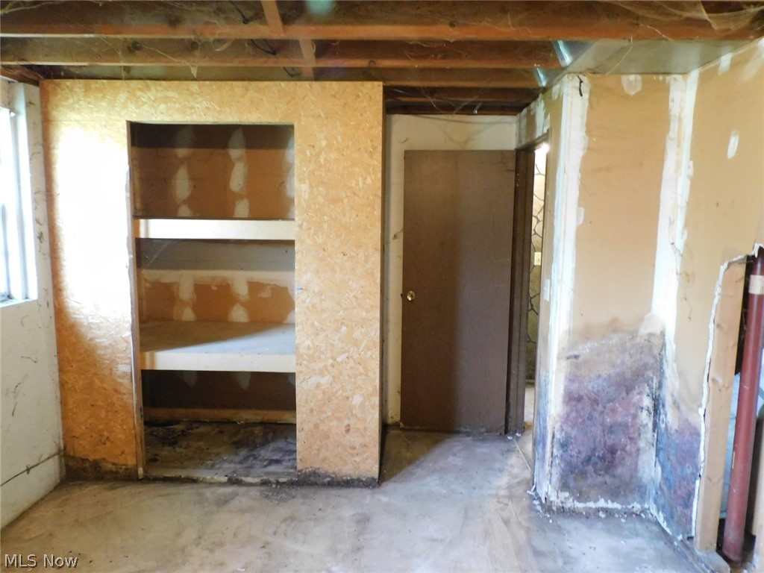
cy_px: 286
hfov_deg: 71.6
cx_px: 382
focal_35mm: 24
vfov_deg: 56.8
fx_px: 530
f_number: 3.3
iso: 500
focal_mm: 4.3
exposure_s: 1/8
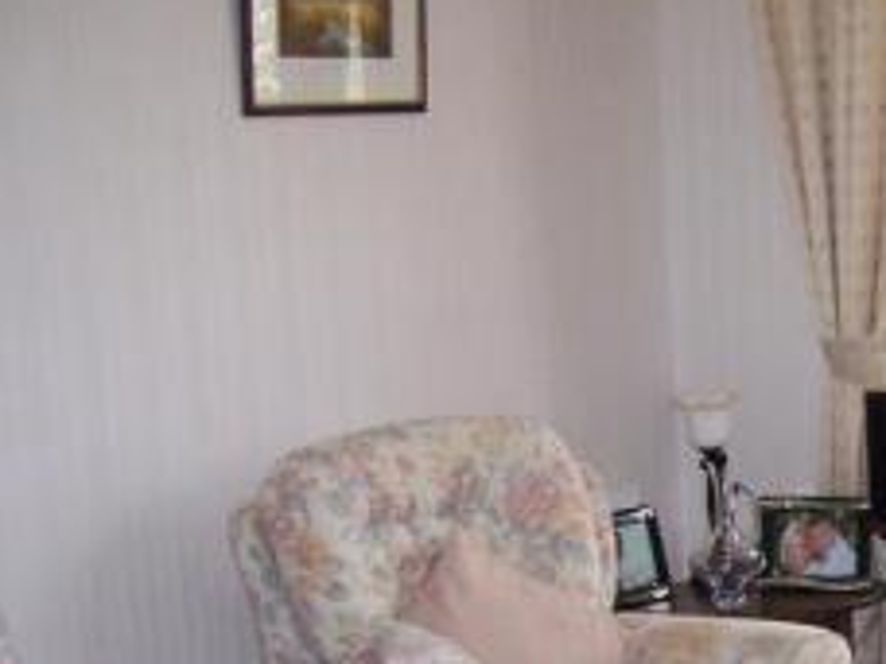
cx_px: 942
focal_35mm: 92
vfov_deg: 15.4
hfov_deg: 20.4
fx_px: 2355
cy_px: 829
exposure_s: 1/60
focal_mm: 6
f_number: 3
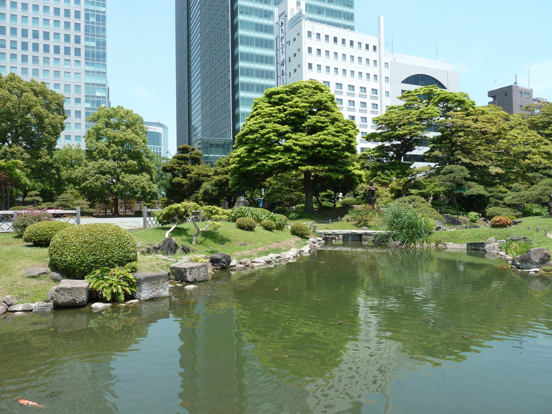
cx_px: 276
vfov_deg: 54.9
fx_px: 399
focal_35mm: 25
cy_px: 207
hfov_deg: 69.4
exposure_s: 1/320
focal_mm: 4.1
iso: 80
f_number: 4
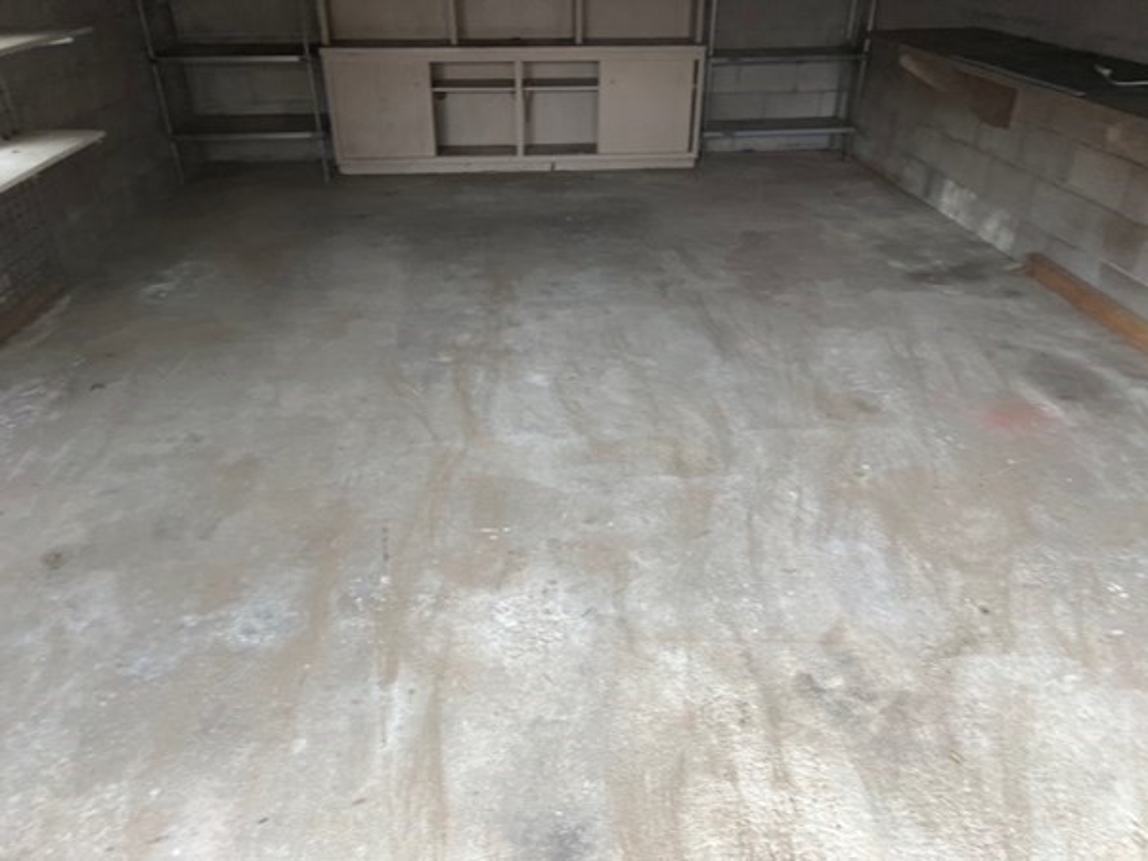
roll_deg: +1.4
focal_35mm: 26
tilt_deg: -31.7
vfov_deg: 53.1
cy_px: 430
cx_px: 574
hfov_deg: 67.3
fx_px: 862
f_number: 1.5
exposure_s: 1/121
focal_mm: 5.7
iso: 100
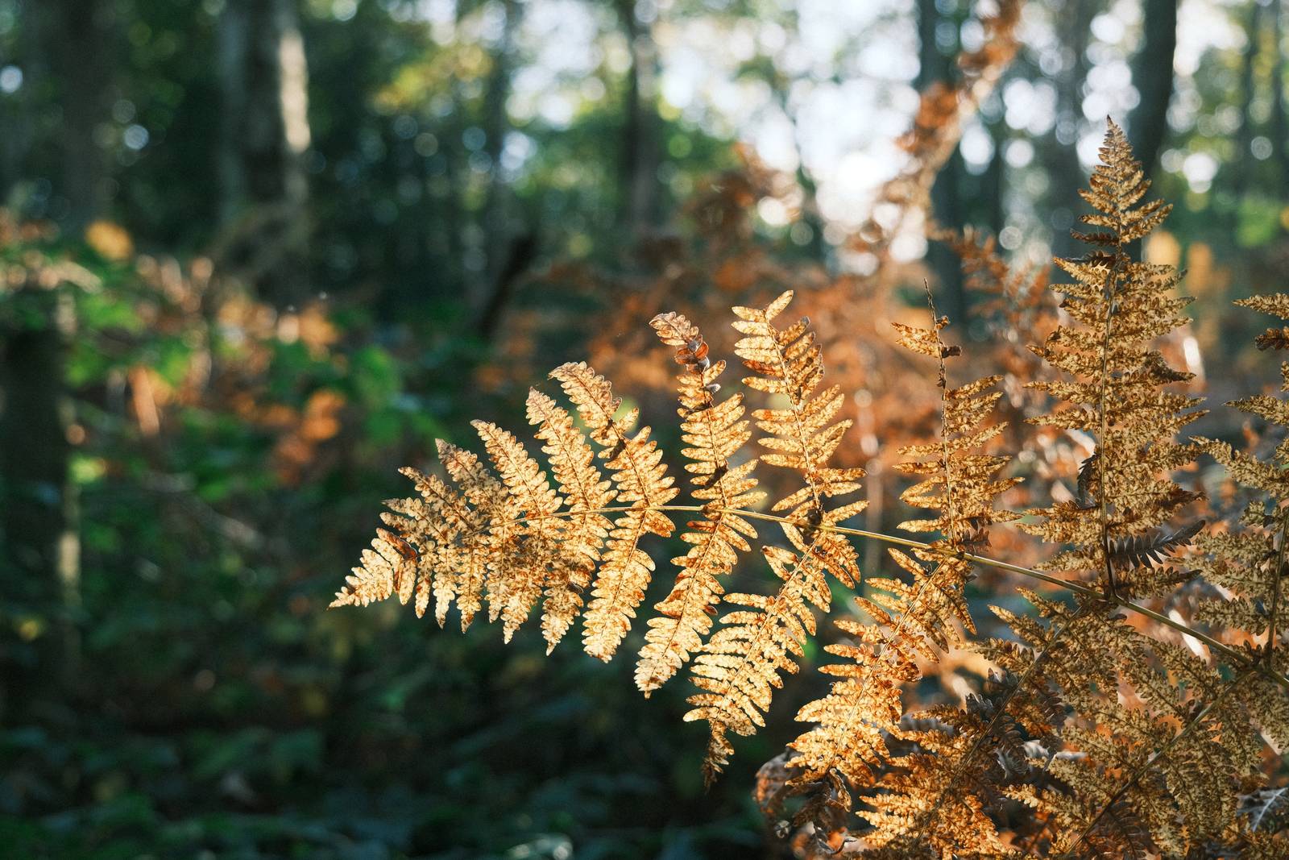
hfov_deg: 44.5
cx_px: 644
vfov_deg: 30.5
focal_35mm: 44
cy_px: 430
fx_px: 1575
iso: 640
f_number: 4
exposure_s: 1/250
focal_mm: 29.2
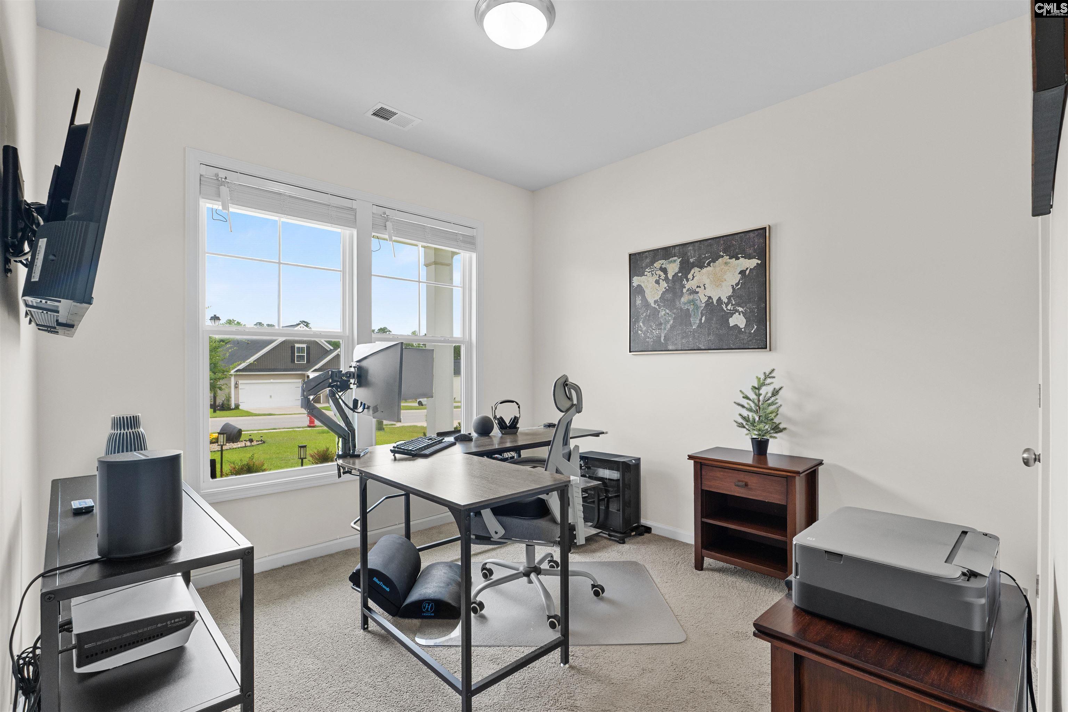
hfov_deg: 95.0
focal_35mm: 16
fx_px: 489
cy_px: 356
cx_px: 534
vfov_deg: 72.1
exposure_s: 1/15
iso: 320
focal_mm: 11
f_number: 6.3
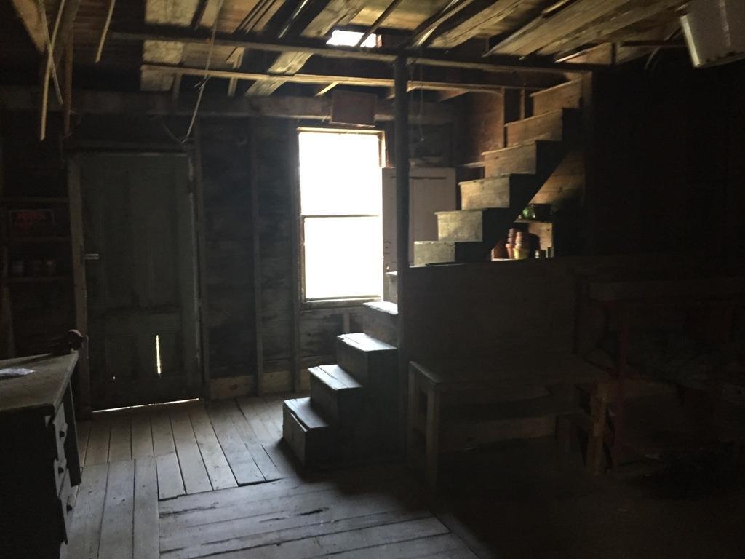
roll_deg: +0.0
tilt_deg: -4.1
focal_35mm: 29
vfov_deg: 48.2
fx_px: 624
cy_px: 280
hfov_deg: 61.7
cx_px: 372
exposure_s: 1/17
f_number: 2.2
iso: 250
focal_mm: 4.15
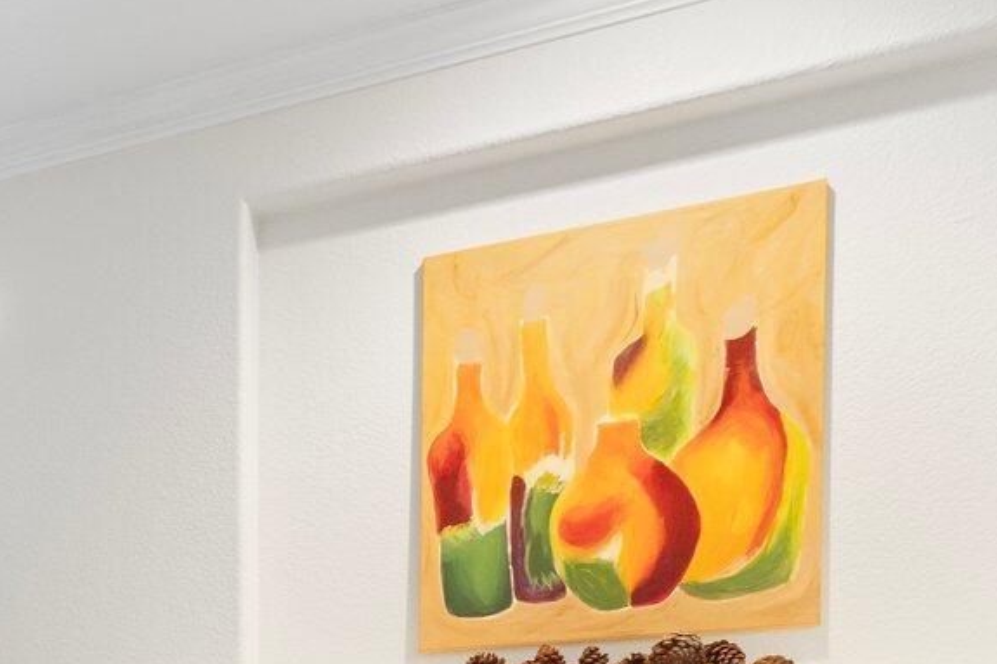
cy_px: 921
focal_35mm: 57
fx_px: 1578
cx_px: -461
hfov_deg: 26.4
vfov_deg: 21.0
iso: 800
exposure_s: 1/3
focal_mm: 16
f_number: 8
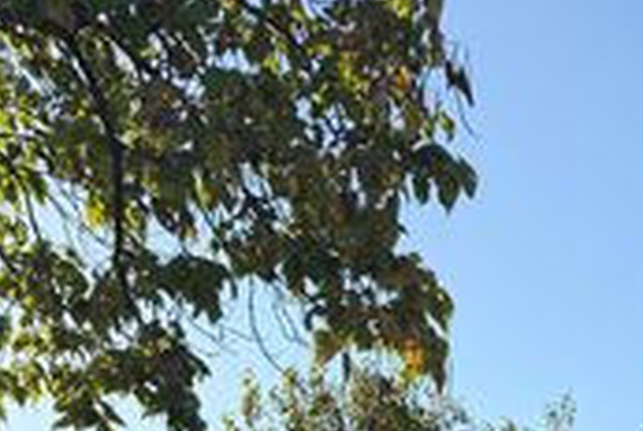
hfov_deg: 24.3
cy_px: 637
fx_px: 1288
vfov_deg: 17.2
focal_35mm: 72
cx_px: 851
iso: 80
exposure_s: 1/2907
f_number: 1.78
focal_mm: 6.76
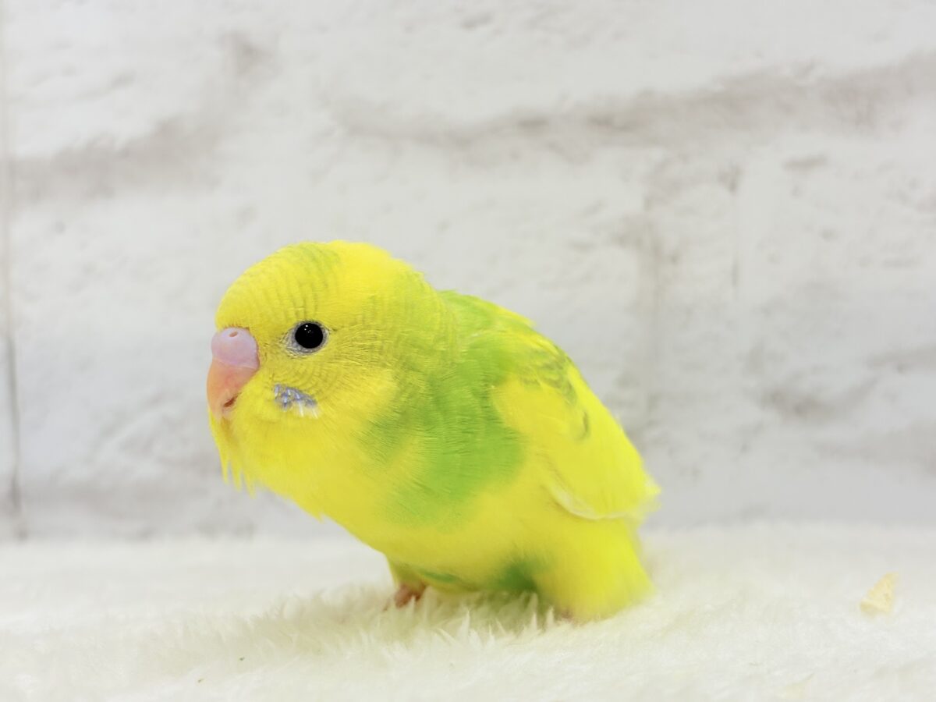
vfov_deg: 28.0
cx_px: 468
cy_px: 351
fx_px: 1406
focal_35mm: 52
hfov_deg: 36.8
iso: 50
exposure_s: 1/100
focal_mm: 5.96
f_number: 1.6
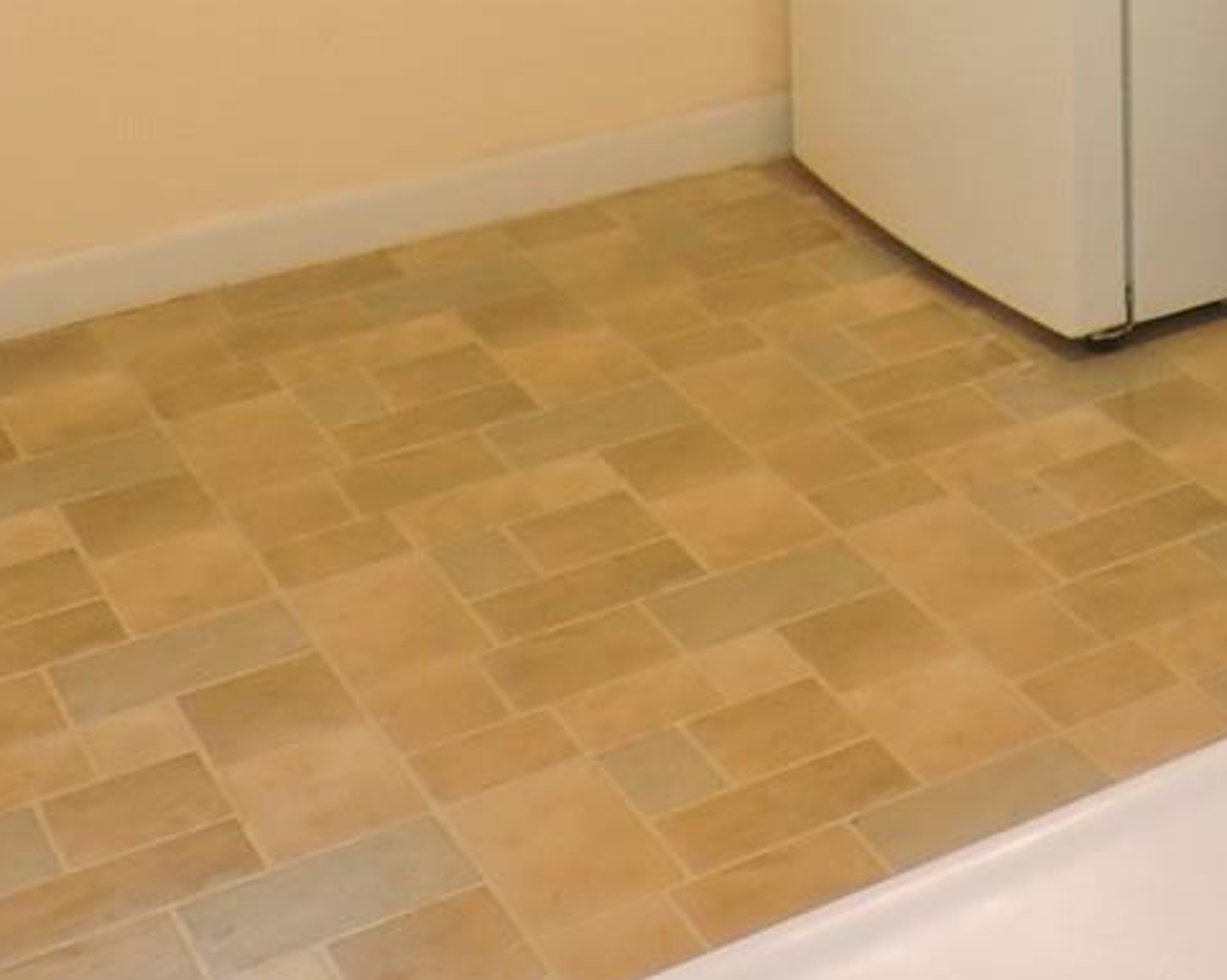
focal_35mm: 78
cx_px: 1727
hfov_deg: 21.4
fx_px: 2830
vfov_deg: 17.6
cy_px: -495
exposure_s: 1/30
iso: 280
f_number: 3
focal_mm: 4.3
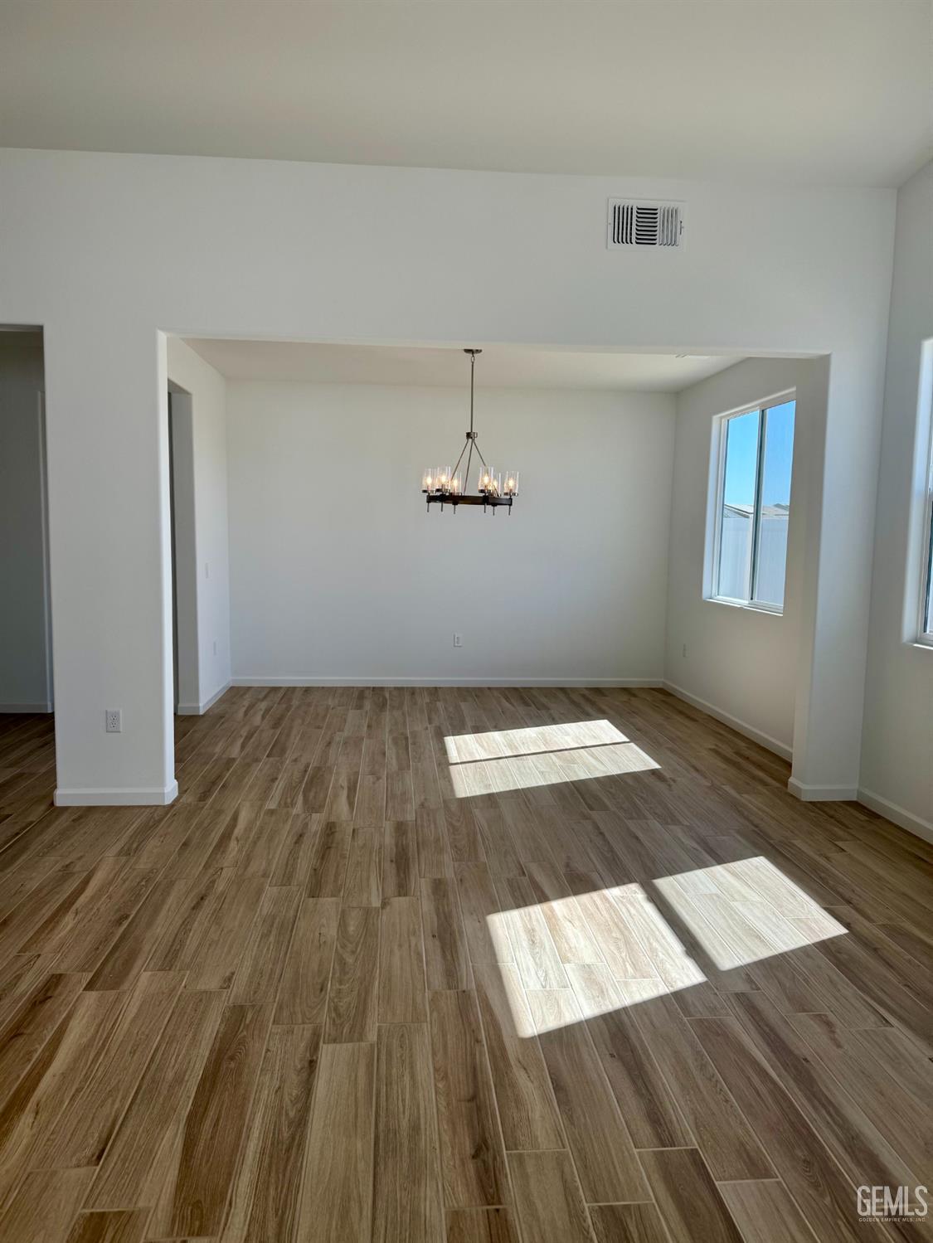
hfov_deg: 56.8
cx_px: 466
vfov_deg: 71.6
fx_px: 862
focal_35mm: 24
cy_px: 622
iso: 80
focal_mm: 6.76
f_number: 1.78
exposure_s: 1/747
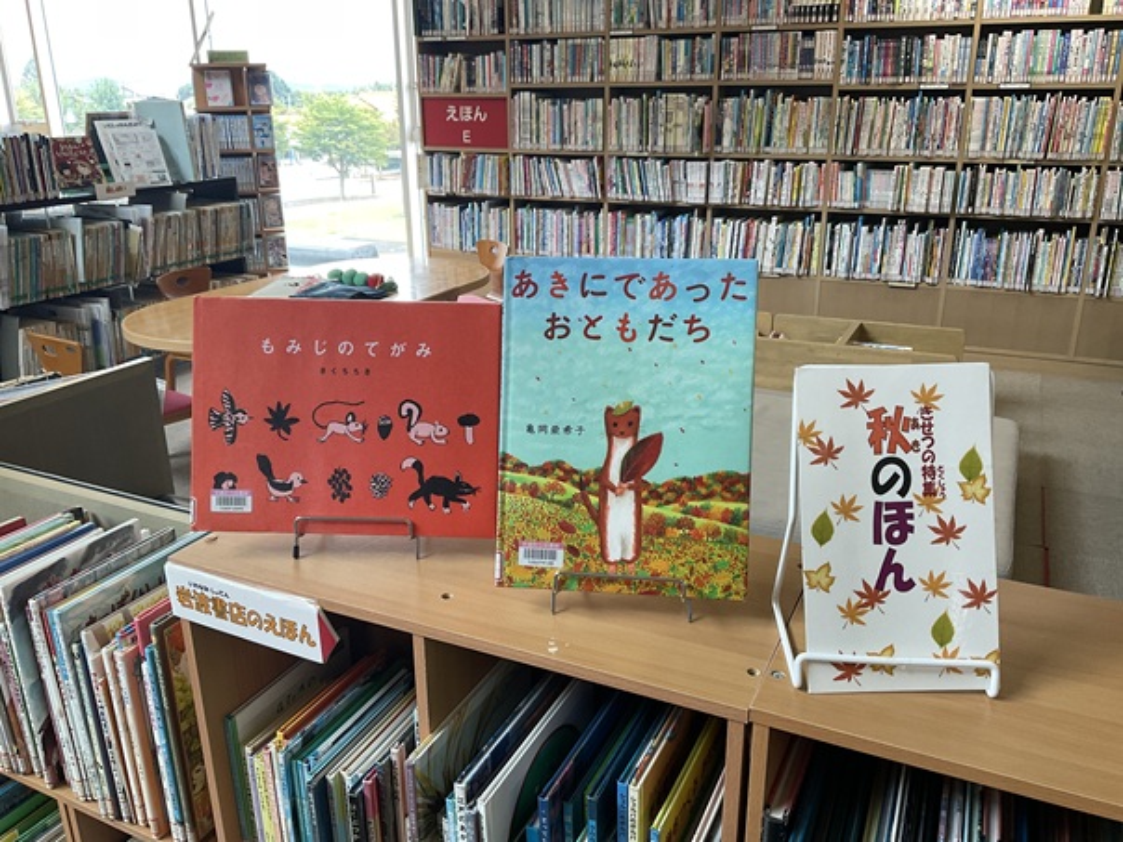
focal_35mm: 29
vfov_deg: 48.2
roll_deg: +0.9
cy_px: 421
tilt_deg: -20.1
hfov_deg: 61.7
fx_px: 941
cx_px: 562
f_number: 1.8
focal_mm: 3
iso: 40
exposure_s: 1/60
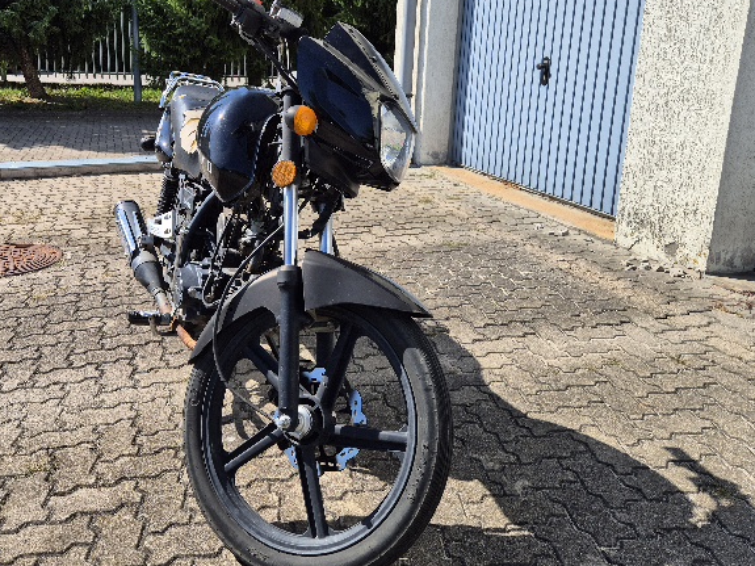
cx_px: 323
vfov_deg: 43.9
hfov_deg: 56.6
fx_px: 698
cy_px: 227
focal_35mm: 32
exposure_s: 1/2000
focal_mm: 5.4
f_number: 1.8
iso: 25
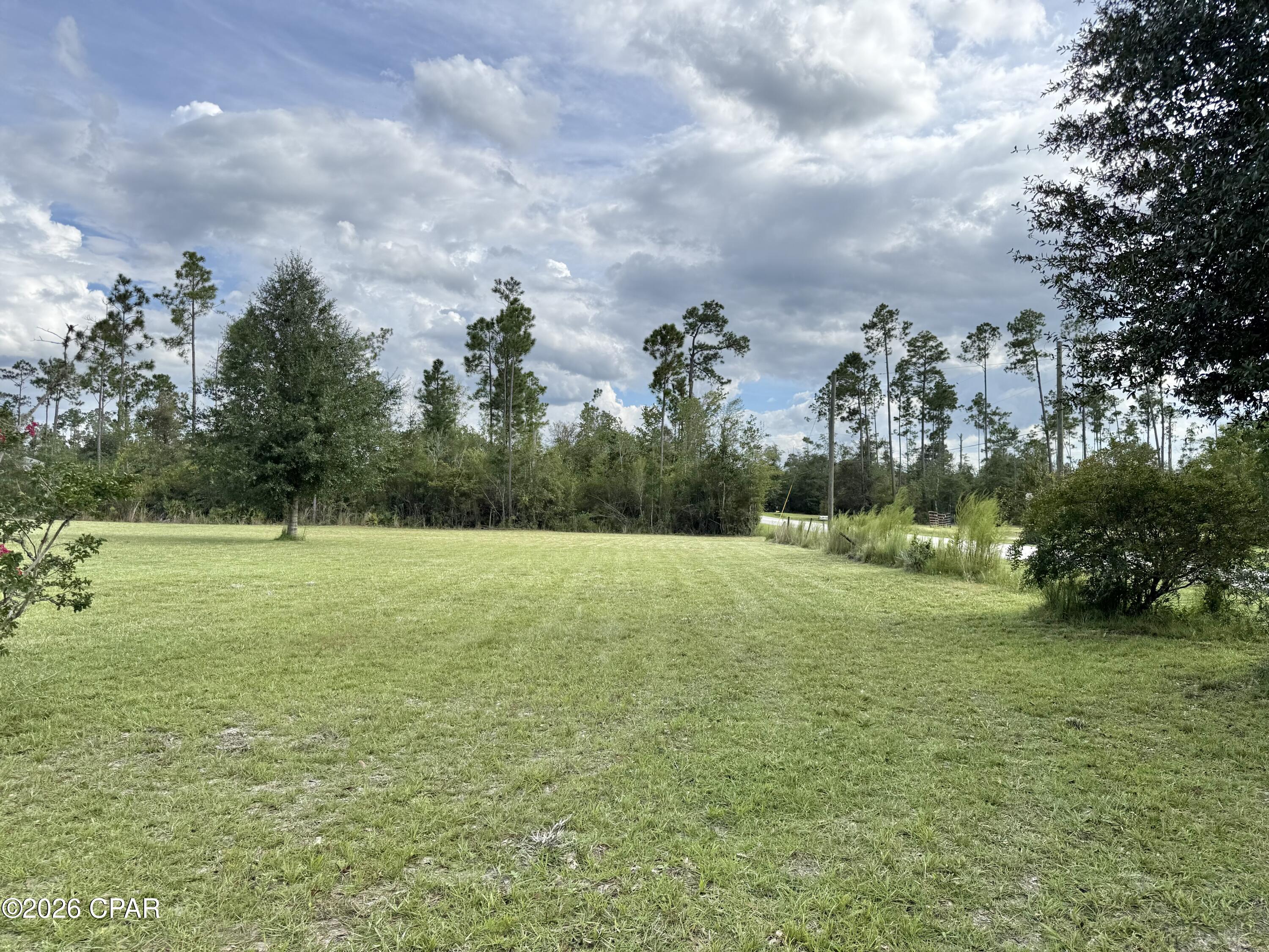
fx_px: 880
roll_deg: -0.9
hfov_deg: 71.6
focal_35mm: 24
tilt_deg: +1.9
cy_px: 476
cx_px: 634
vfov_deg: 56.8
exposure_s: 1/5319
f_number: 1.78
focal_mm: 6.76
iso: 80
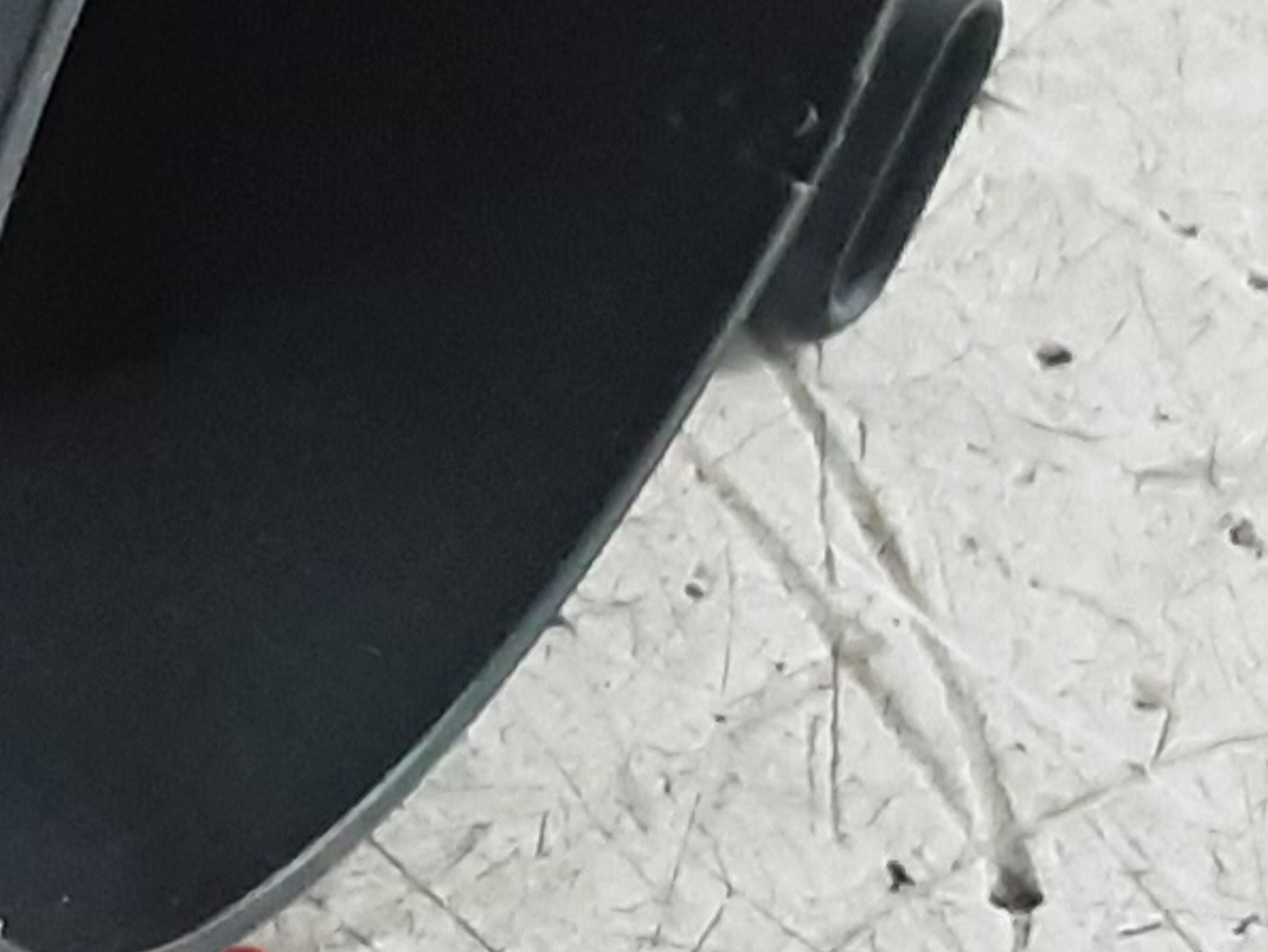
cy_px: 213
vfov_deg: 10.0
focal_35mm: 148
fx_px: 5425
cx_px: -686
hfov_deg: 12.6
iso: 160
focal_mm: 2.91
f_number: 1.9
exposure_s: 1/50
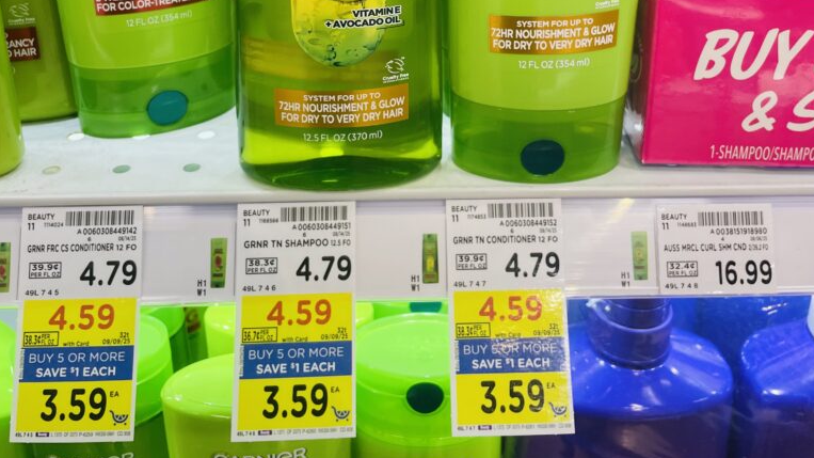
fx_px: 820
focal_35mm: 38
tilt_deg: -19.2
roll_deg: -0.3
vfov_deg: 29.0
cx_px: 408
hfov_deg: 52.8
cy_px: -7
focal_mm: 4.2
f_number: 1.6
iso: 80
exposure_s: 1/120
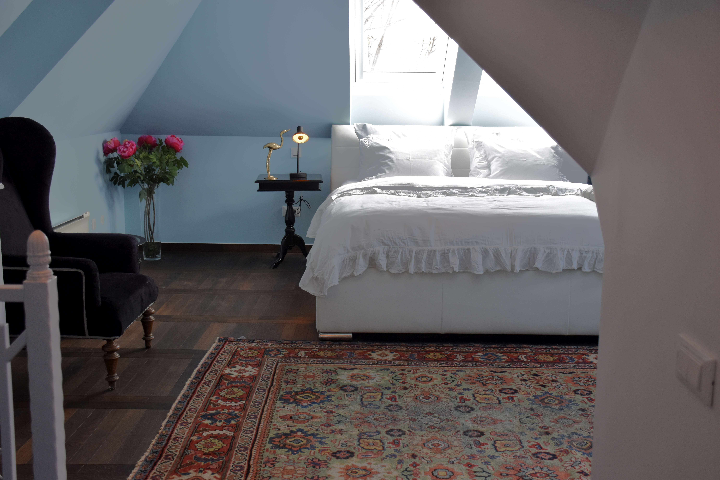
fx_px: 780
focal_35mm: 39
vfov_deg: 34.2
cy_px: 240
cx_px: 360
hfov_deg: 49.6
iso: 400
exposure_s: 1/125
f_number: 5.6
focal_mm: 26
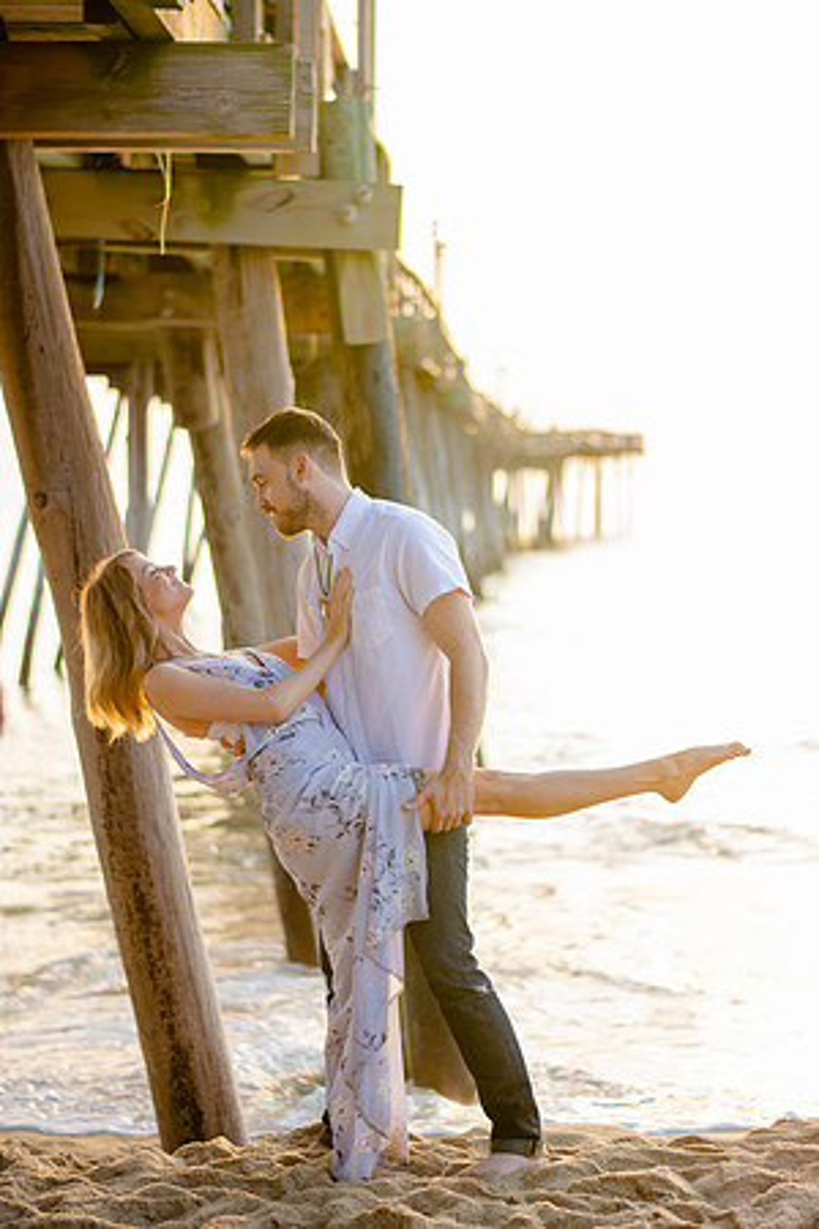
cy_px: 614
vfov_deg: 27.0
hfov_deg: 18.2
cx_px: 410
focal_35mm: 75
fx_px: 2559
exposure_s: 1/250
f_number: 1.8
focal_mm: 50
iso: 100
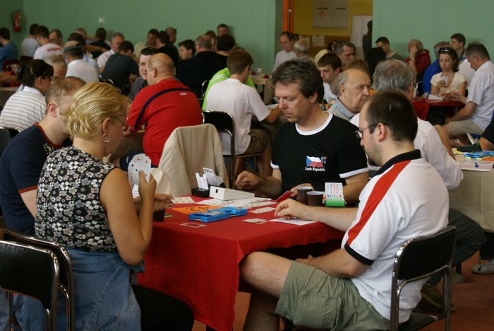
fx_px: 1030
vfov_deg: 18.2
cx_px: 247
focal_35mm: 75
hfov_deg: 27.0
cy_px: 166
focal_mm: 50
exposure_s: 1/100
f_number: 5.6
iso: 400
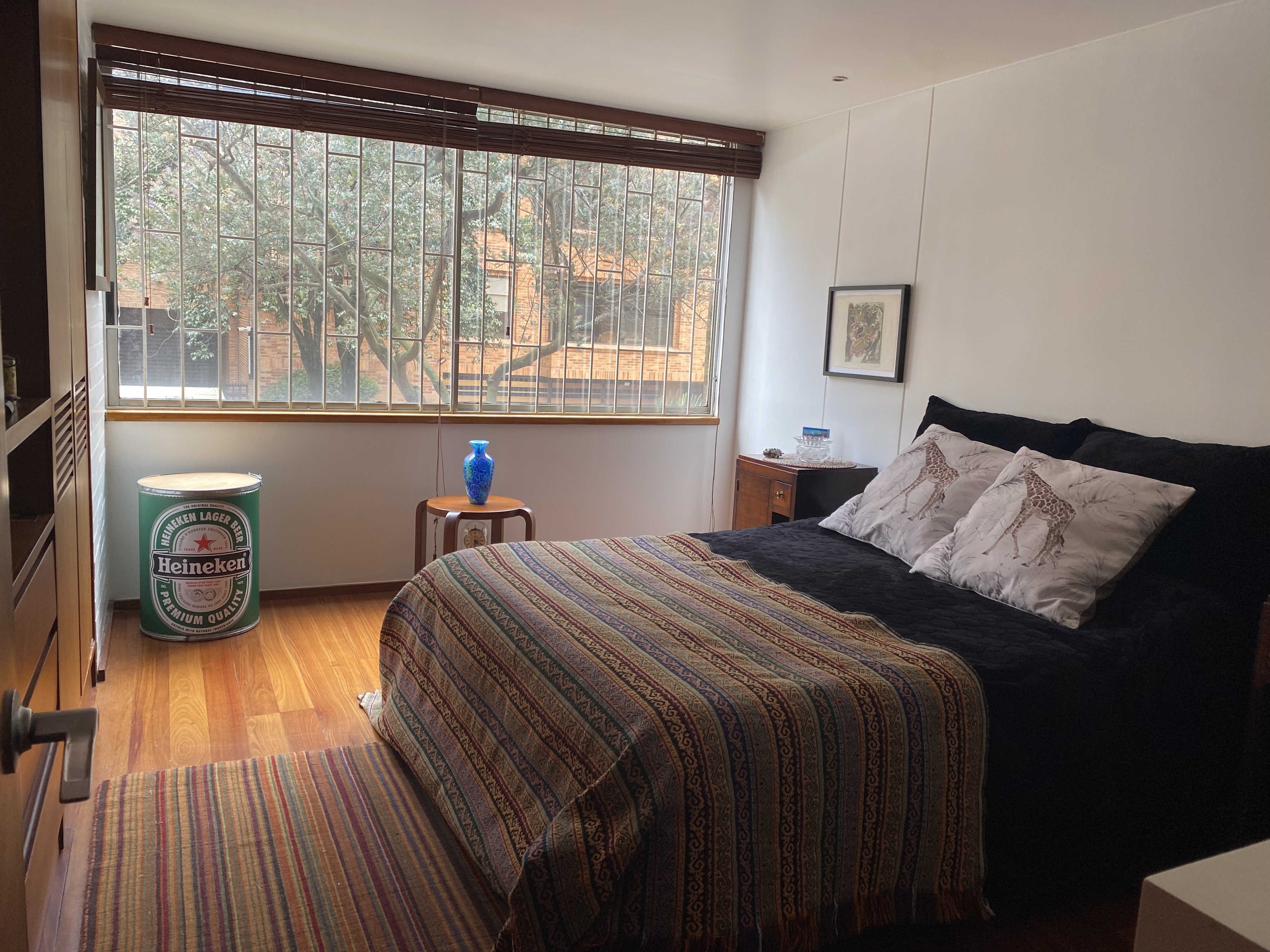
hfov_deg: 67.3
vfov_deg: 53.1
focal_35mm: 26
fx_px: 954
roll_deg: -3.4
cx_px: 635
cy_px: 476
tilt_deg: -9.0
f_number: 1.8
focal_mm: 4.25
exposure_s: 1/122
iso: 64
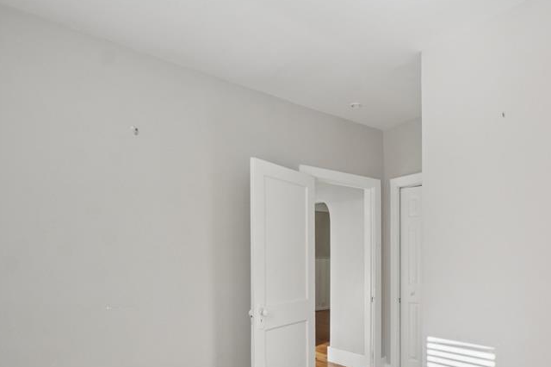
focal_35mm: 24
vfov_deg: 51.5
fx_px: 367
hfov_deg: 68.8
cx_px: 415
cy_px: 260
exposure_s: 1/30
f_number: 8
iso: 250
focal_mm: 10
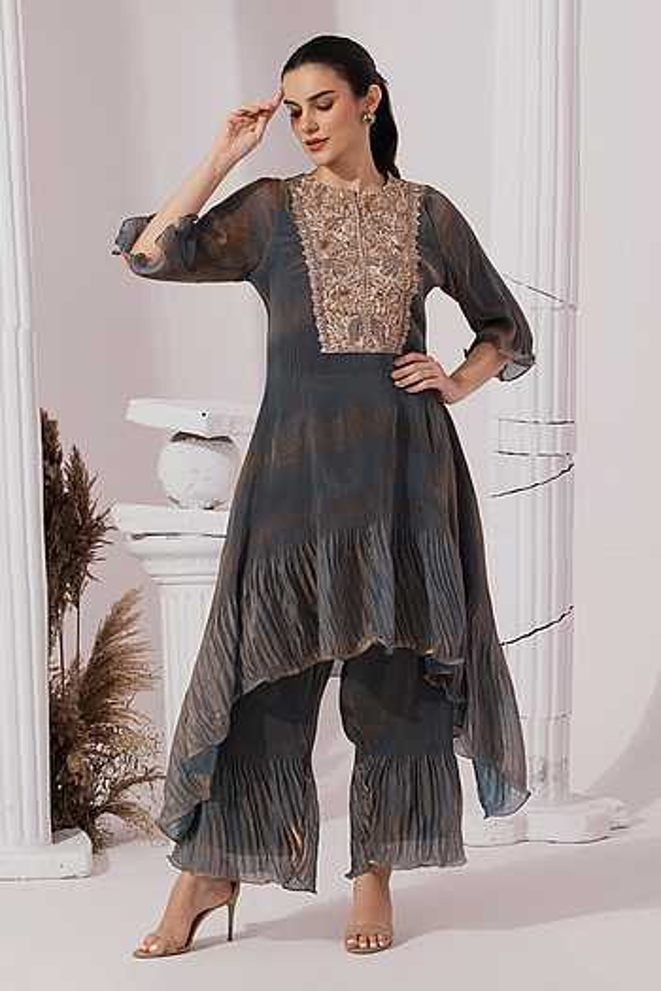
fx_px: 1928
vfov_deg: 28.8
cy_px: 496
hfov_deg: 19.5
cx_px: 330
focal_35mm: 70
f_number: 9
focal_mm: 70
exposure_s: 1/125
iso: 80
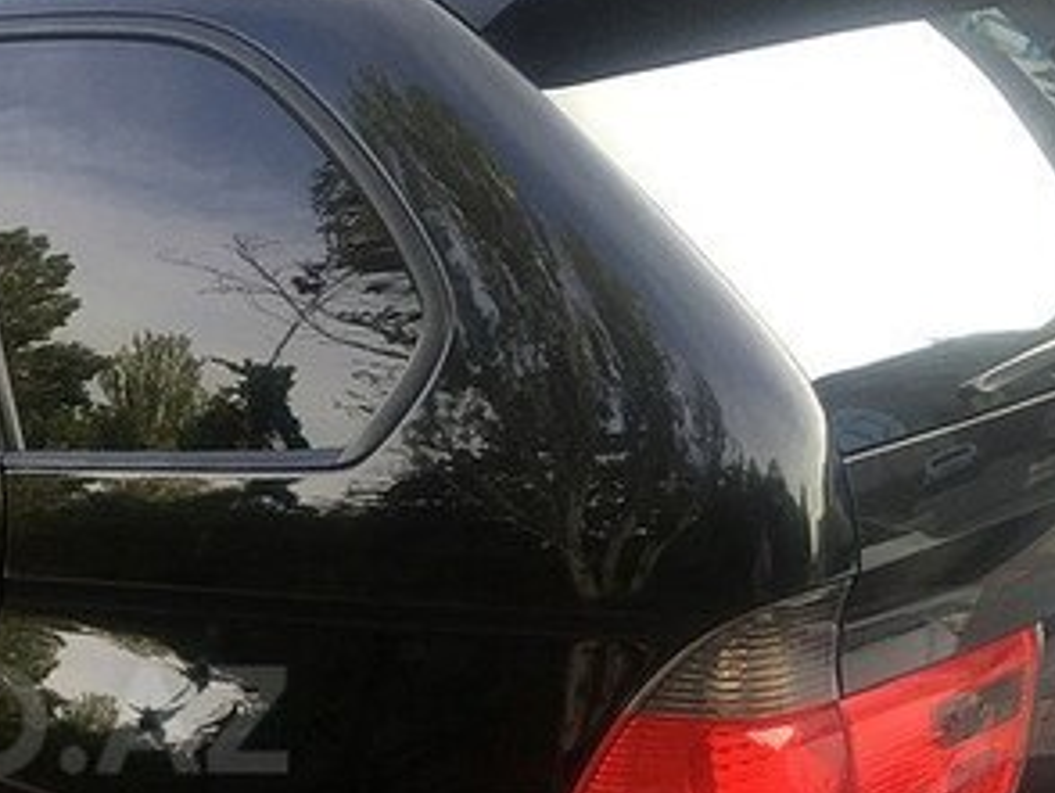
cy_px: 719
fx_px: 1983
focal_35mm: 65
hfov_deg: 27.5
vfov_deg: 22.1
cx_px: -79
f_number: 2.2
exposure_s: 1/100
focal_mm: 4.15
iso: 40
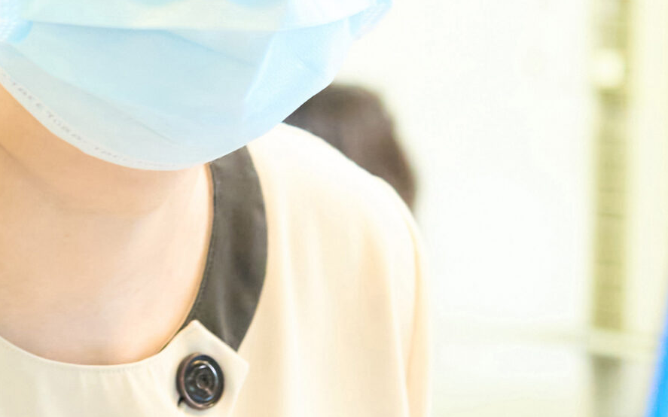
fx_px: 4550
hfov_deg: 8.4
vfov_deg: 5.2
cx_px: 142
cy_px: 104
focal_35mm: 250
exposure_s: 1/200
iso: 4000
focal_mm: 57
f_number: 4
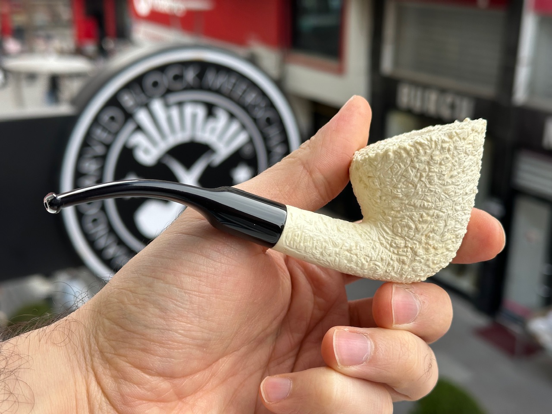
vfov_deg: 30.3
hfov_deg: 39.7
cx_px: 276
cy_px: 207
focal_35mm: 48
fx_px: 765
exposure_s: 1/409
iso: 64
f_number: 1.78
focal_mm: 6.86
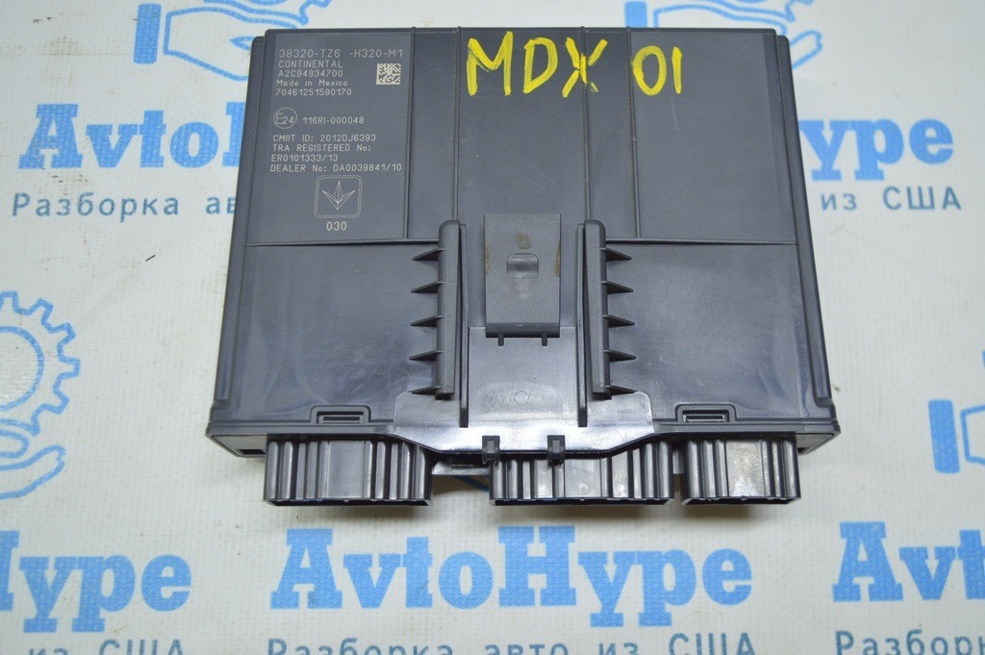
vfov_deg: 36.8
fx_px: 984
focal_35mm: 36
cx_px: 492
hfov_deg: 53.2
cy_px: 328
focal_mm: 24
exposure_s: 1/60
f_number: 4
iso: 400
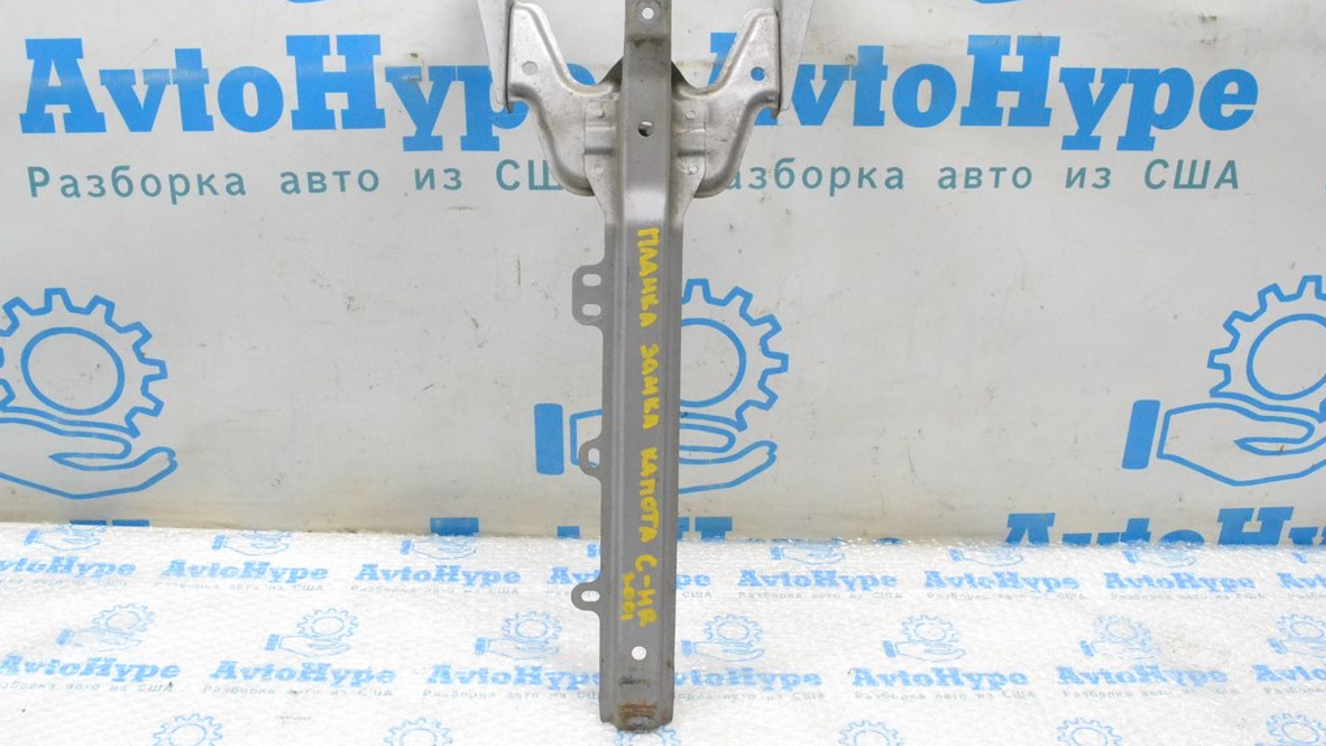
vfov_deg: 31.1
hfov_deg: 52.8
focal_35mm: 38
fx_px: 1336
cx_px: 660
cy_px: 306
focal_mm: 24
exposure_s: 1/100
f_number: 11
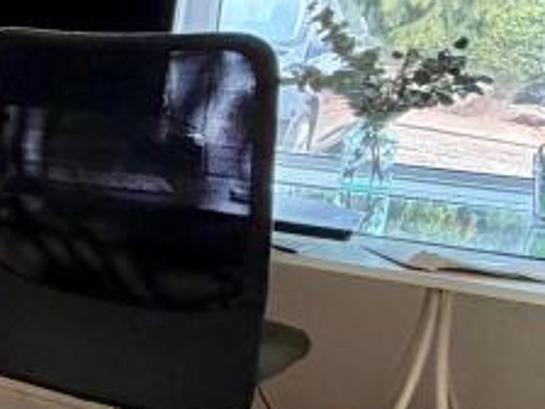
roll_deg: -2.4
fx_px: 1008
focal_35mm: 64
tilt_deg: -7.6
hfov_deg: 19.0
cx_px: -535
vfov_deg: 22.8
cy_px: 134
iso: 200
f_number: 2.2
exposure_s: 1/121
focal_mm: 2.22
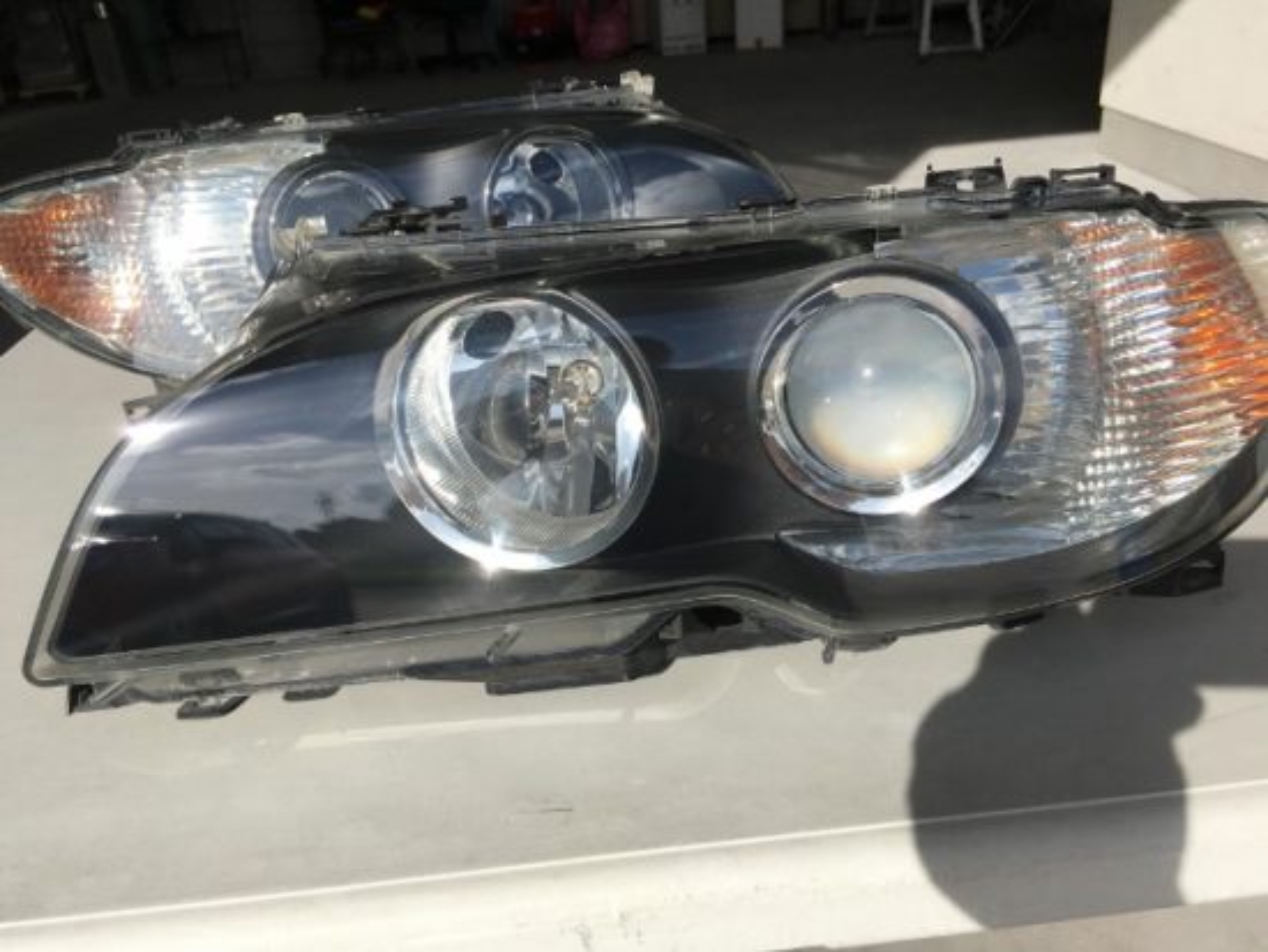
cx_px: 634
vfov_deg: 48.3
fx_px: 1063
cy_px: 476
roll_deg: +5.1
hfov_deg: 61.6
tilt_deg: -27.6
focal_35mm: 29
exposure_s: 1/1972
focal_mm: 4.15
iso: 25
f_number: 2.2
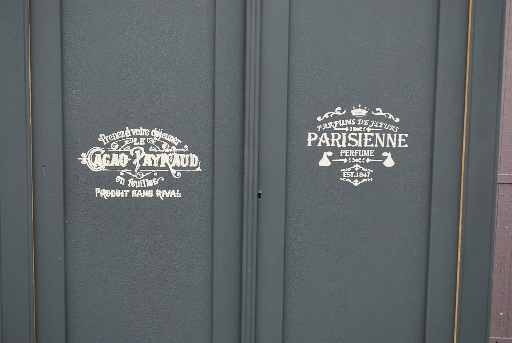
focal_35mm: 58
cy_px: 174
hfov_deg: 34.4
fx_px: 826
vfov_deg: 23.4
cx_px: 252
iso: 200
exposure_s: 1/60
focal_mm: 38
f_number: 5.3
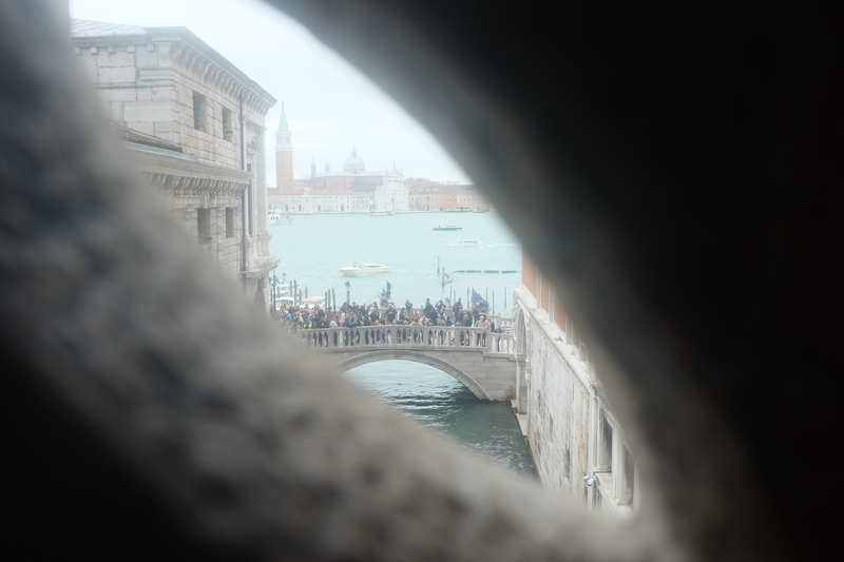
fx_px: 820
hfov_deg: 54.4
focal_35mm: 35
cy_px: 281
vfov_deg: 37.8
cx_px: 422
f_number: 5.6
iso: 400
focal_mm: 23
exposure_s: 1/140
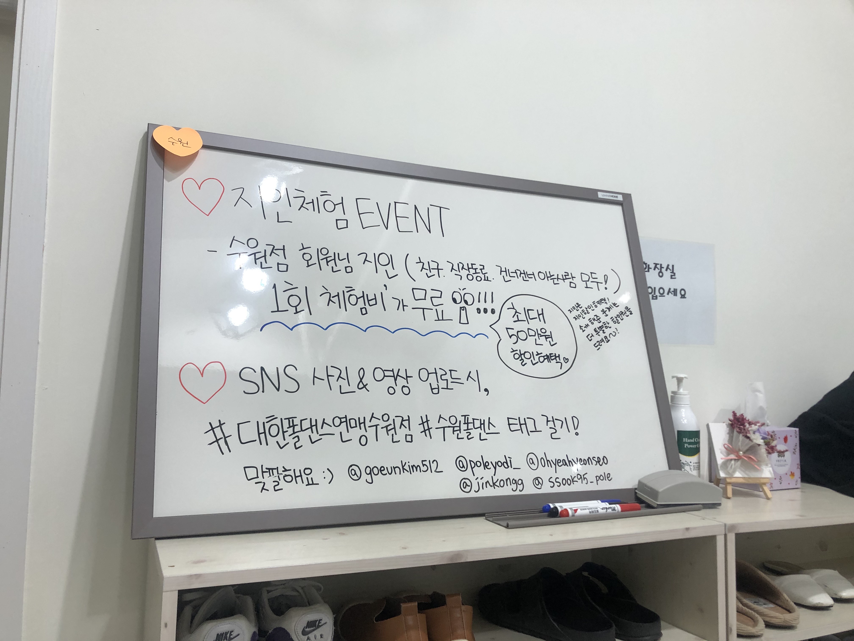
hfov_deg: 63.4
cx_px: 427
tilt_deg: +3.4
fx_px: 691
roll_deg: -0.1
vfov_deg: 49.7
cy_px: 320
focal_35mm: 28
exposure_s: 1/40
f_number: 1.8
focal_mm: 3.99
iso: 25
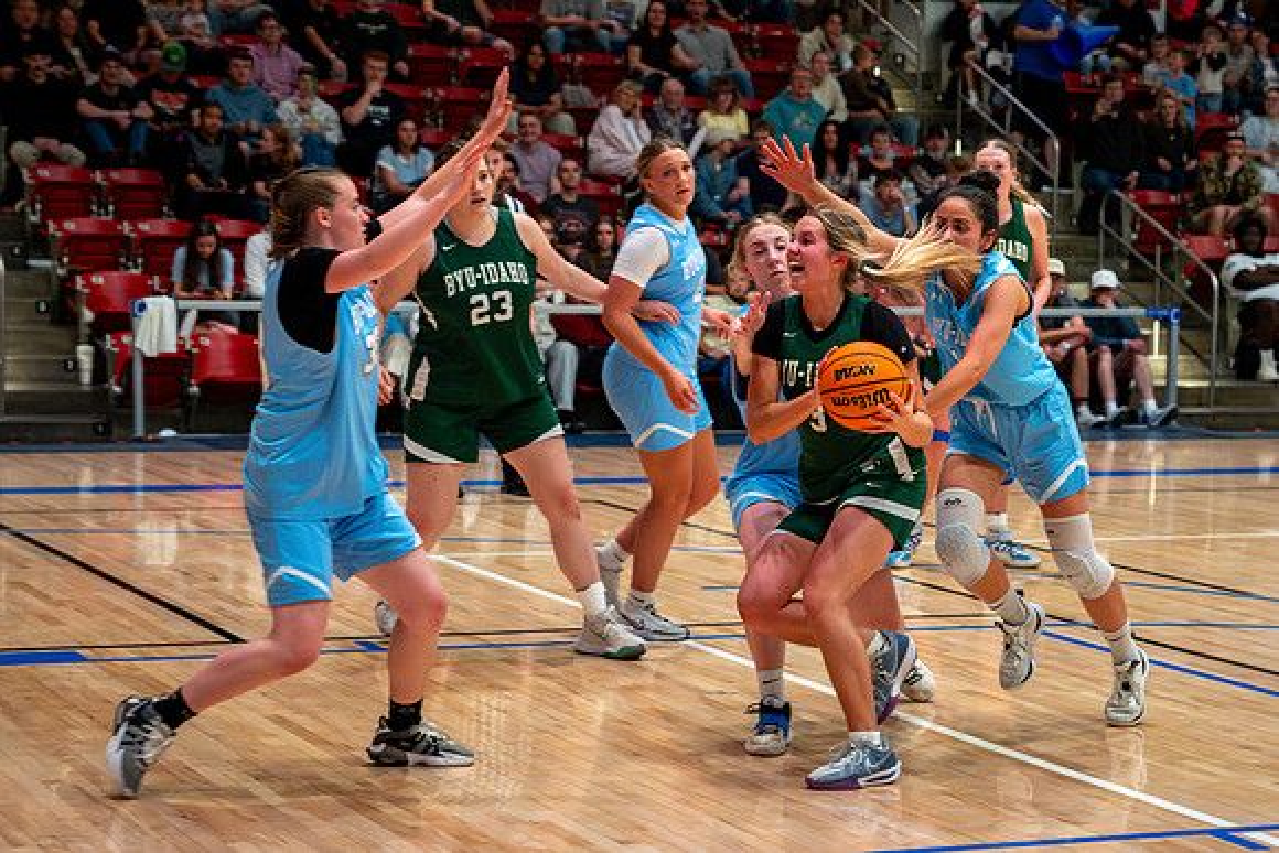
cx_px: 824
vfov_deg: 13.9
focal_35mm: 98
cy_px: 478
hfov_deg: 20.7
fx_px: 3490
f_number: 2.8
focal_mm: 62
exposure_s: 1/800
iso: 6400
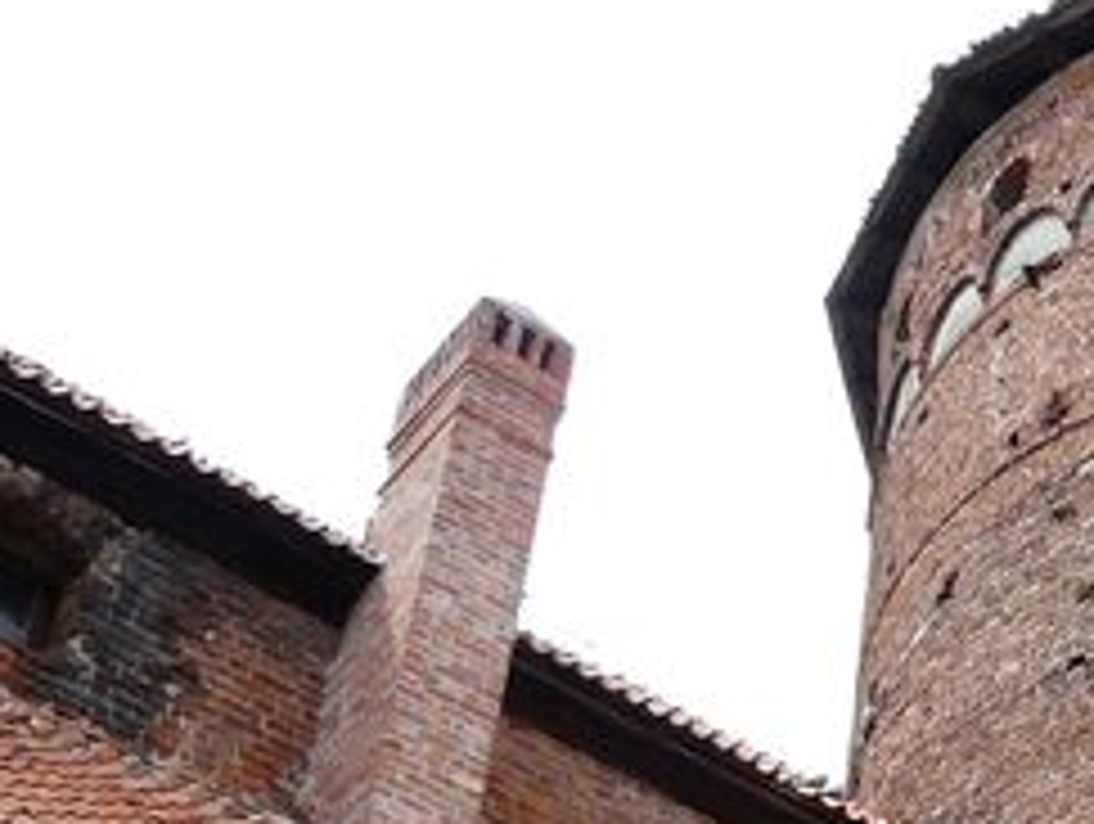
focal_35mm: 92
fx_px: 2912
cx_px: 1616
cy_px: 1036
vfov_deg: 15.4
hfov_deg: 18.9
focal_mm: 4.6
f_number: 5.6
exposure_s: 1/200
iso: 100
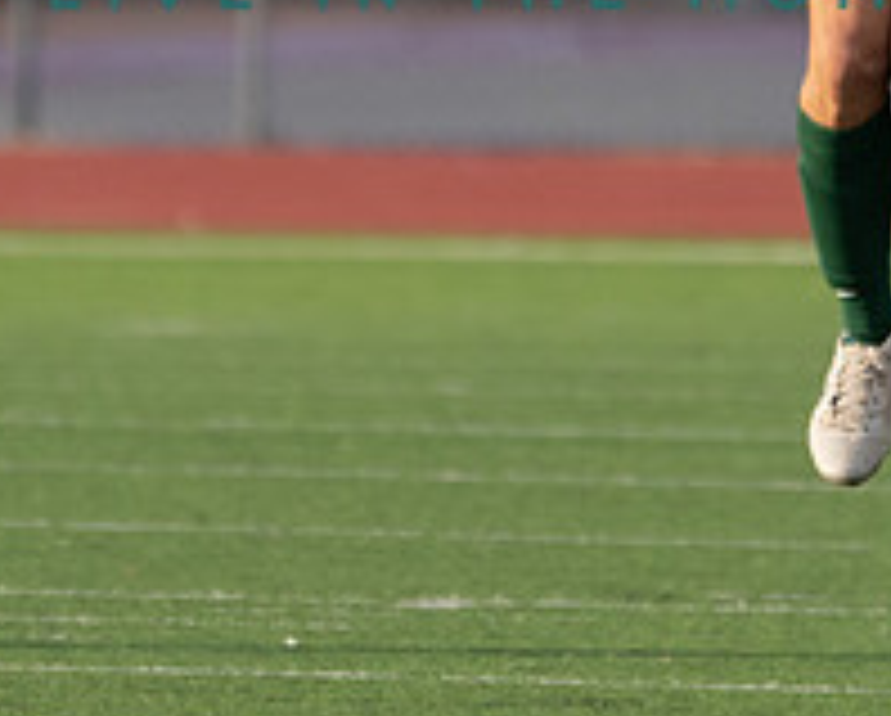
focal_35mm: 1638
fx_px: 43258
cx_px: 676
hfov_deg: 1.2
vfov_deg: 0.9
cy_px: -95
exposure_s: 1/1250
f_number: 5.6
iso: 640
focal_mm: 400
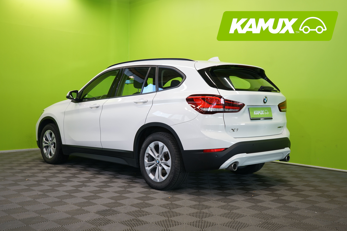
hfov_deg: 48.5
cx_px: 174
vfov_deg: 33.4
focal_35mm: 40
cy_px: 116
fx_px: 386
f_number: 5.6
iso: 400
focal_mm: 40
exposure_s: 1/30
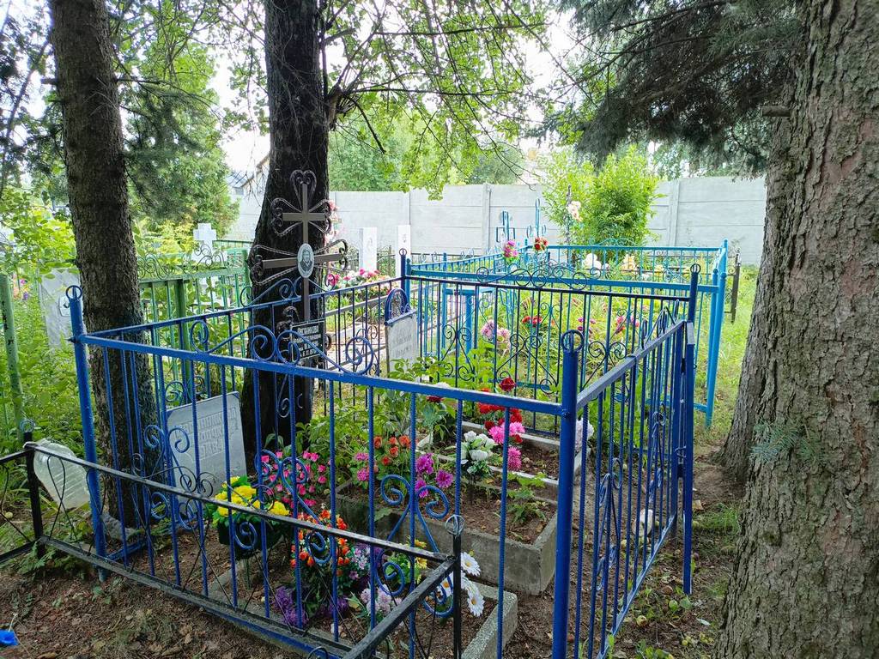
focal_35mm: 25
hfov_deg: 69.4
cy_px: 330
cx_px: 440
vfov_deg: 54.9
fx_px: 635
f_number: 1.69
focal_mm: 4.76
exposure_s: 1/100
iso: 195
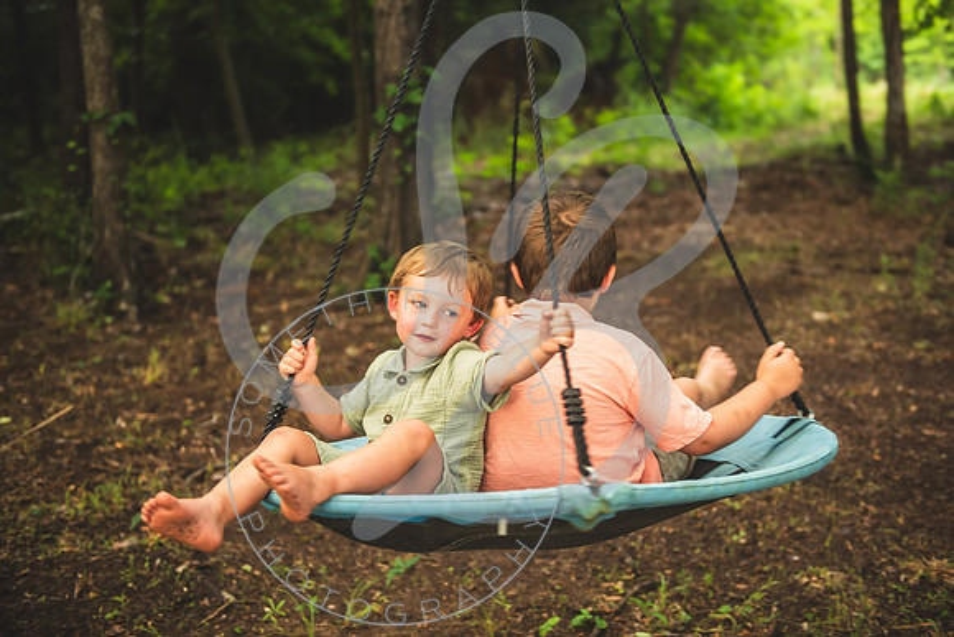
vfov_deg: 28.1
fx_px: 1272
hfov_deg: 41.1
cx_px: 477
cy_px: 318
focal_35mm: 48
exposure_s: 1/125
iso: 250
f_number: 2.8
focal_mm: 48
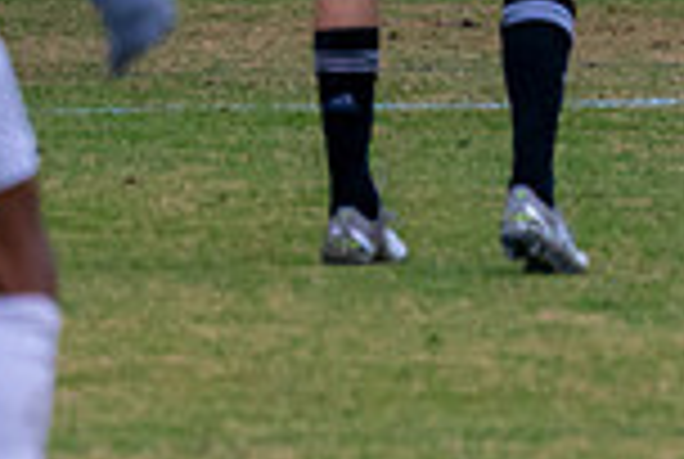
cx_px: -721
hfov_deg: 1.5
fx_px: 26519
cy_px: -560
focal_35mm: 1393
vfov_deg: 1.0
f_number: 5.6
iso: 3200
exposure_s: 1/1000
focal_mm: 247
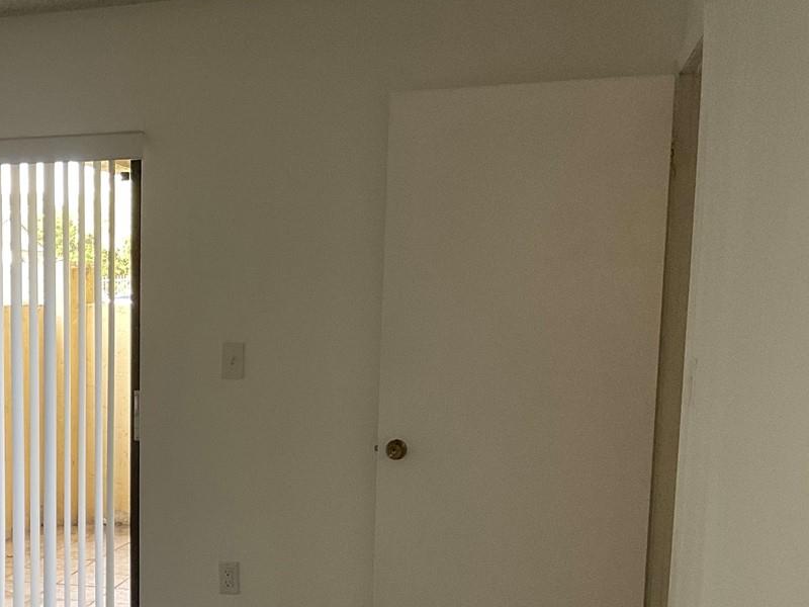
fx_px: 1356
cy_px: 518
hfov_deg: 31.3
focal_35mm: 58
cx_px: 49
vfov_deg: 24.7
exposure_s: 1/60
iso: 64
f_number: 1.8
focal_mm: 3
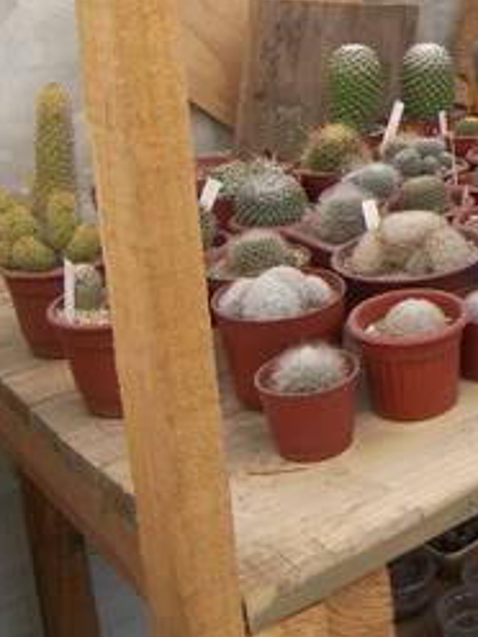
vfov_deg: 29.6
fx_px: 1142
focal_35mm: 62
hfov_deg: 21.1
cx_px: 650
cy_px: 41
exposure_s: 1/160
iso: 50
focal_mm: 5
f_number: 2.8
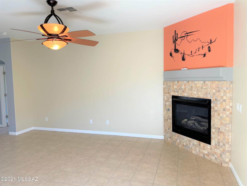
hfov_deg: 67.3
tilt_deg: -3.1
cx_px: 124
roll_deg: +1.7
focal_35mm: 26
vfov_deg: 53.1
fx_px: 186
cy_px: 93
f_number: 1.6
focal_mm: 4.2
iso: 64
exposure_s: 1/60
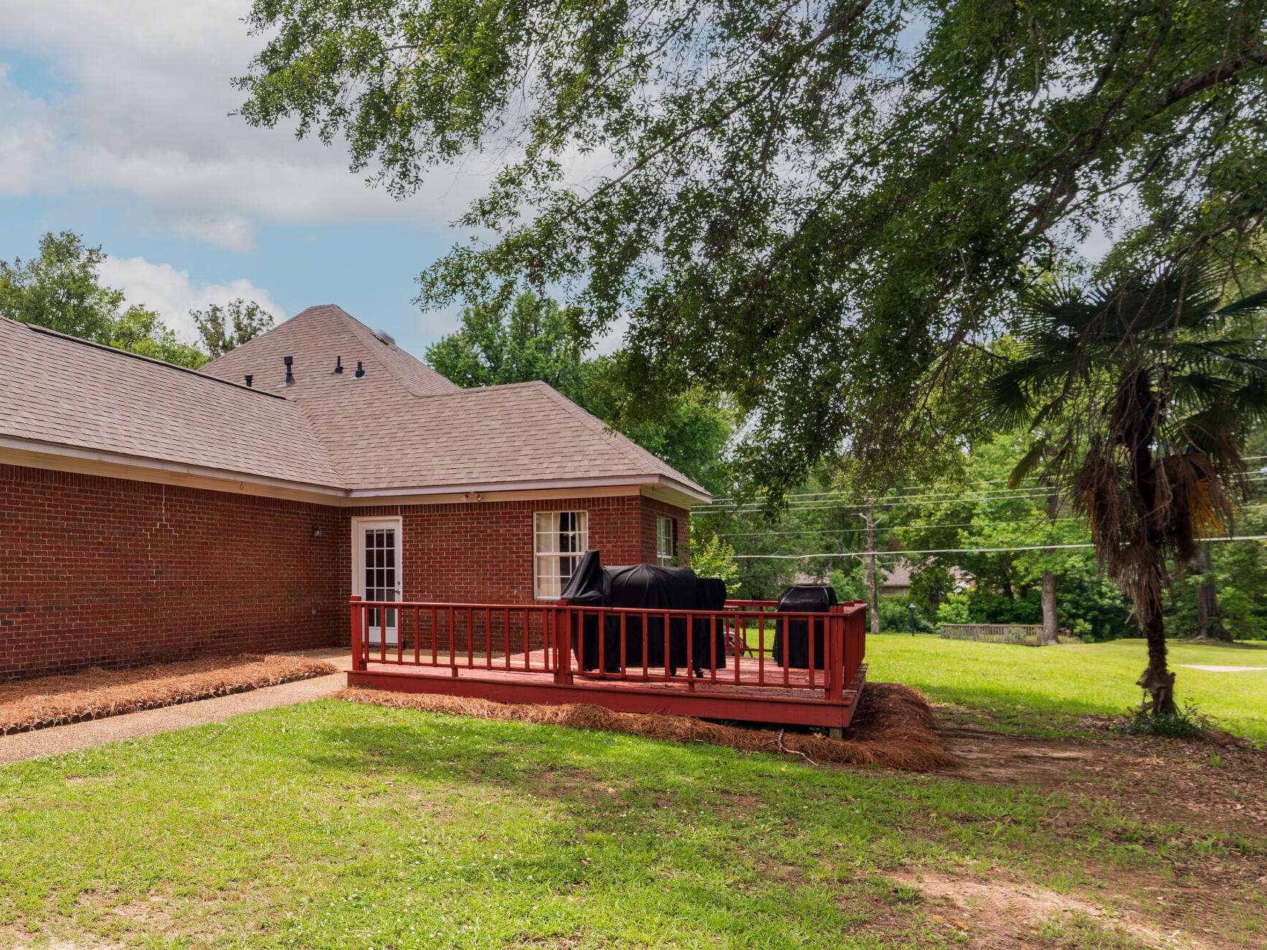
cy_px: 507
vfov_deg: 49.7
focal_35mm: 28
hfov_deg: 58.0
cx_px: 232
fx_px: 1025
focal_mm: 17
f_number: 5.6
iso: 100
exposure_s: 1/200
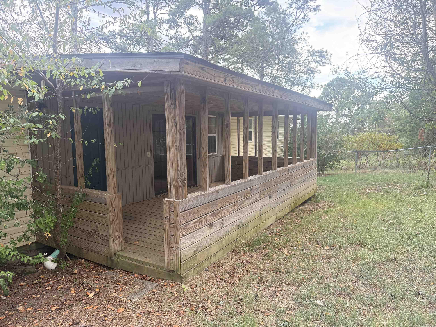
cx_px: 218
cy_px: 164
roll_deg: +0.2
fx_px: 302
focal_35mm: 24
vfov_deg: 56.8
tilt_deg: -6.1
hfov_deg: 71.6
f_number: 1.78
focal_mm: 6.76
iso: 200
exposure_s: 1/184
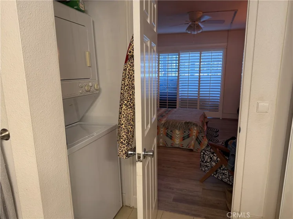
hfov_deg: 71.6
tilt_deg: -11.1
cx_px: 146
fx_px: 203
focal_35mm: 24
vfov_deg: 56.8
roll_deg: +1.5
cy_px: 110
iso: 200
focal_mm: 6.76
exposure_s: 1/120
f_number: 1.78
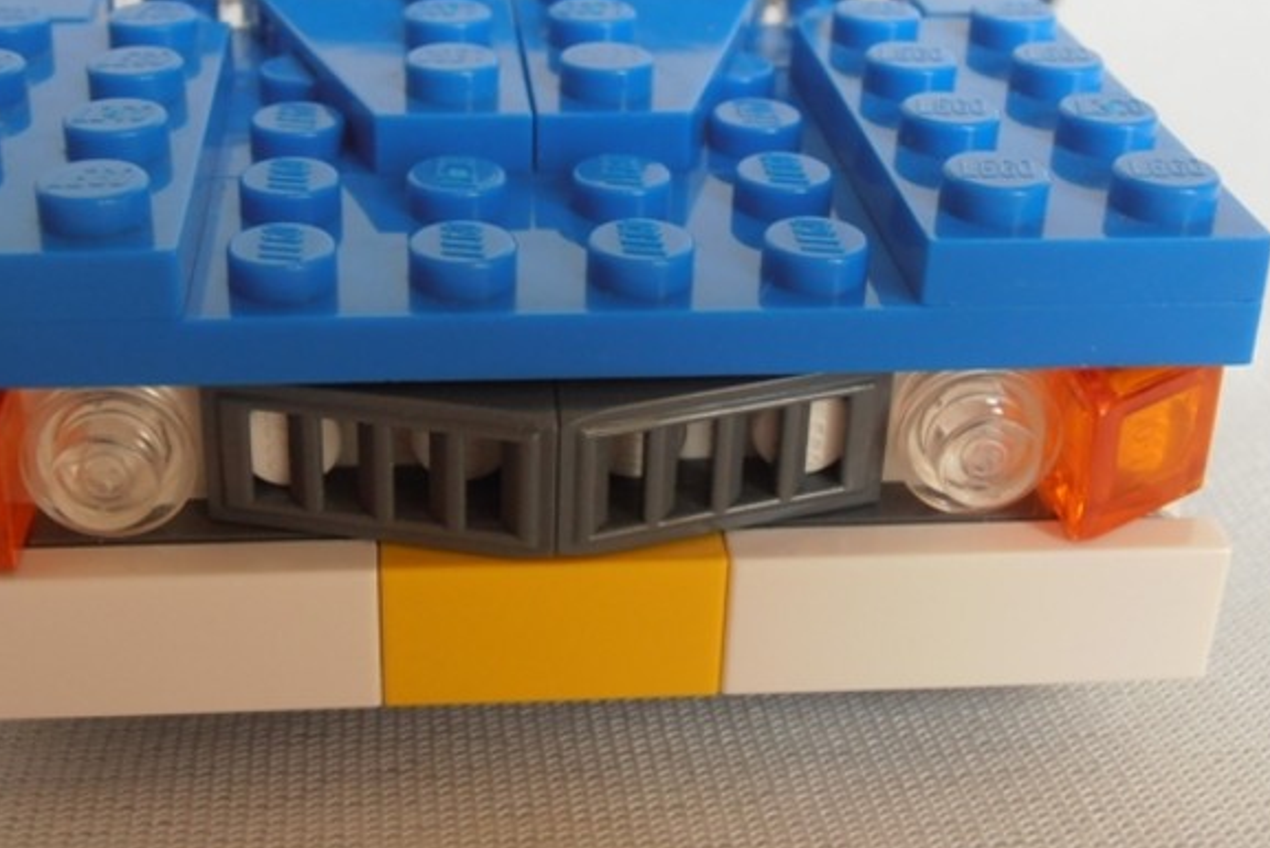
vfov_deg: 22.6
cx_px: 568
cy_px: 307
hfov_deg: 33.4
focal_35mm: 60
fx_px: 2117
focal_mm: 6.61
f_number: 3.9
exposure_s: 1/40
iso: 80
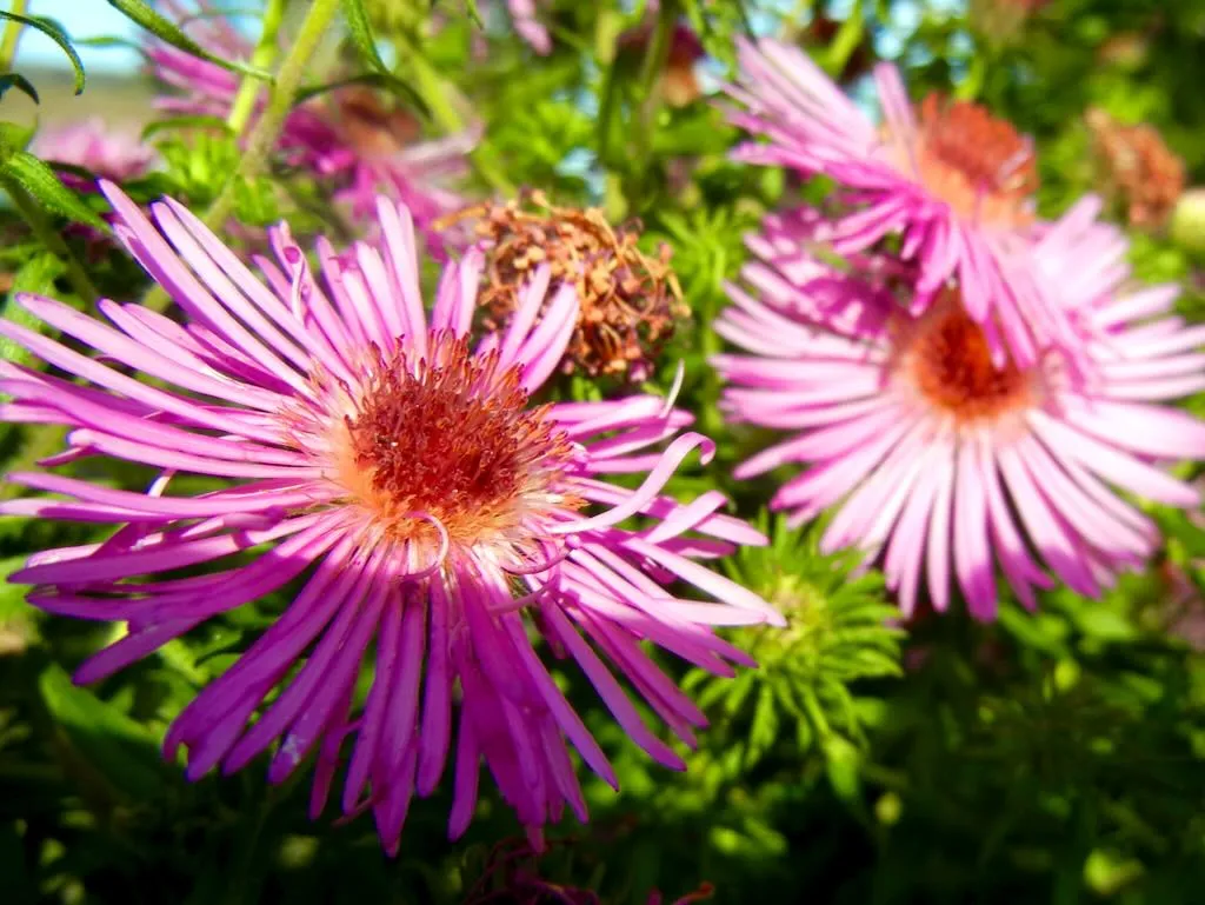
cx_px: 602
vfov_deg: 46.8
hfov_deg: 59.9
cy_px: 452
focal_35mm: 30
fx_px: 1045
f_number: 3.5
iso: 160
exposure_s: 1/692
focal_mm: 5.4
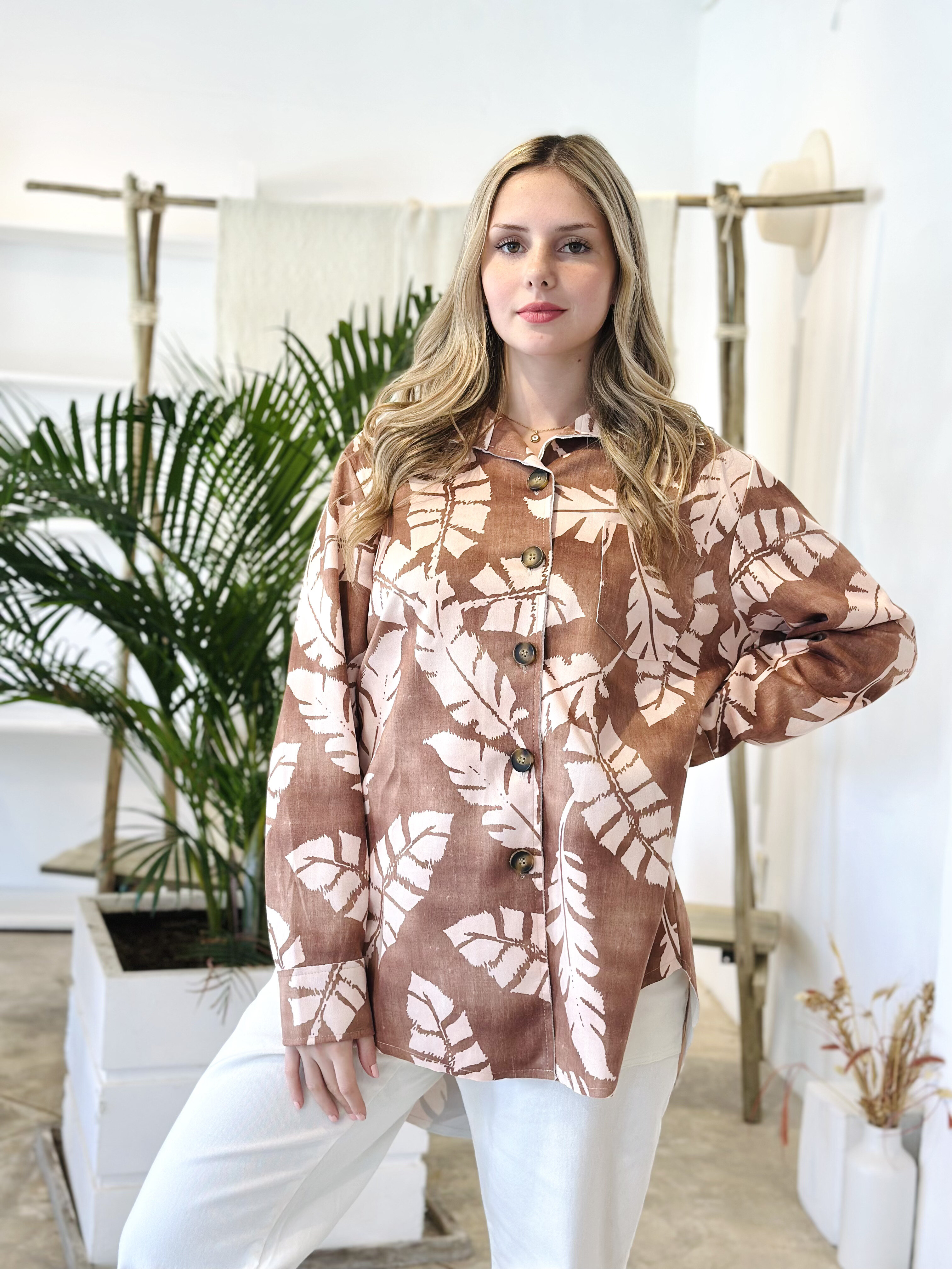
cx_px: 476
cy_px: 634
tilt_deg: -4.4
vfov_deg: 39.7
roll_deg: -3.0
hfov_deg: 30.3
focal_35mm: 48
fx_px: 1760
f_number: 1.78
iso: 80
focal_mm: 6.86
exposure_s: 1/141
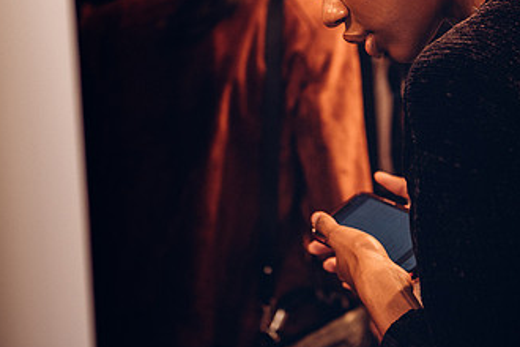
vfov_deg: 12.5
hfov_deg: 18.7
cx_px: 364
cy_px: 45
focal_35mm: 109
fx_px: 1574
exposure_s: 1/100
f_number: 3.5
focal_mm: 62
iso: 640
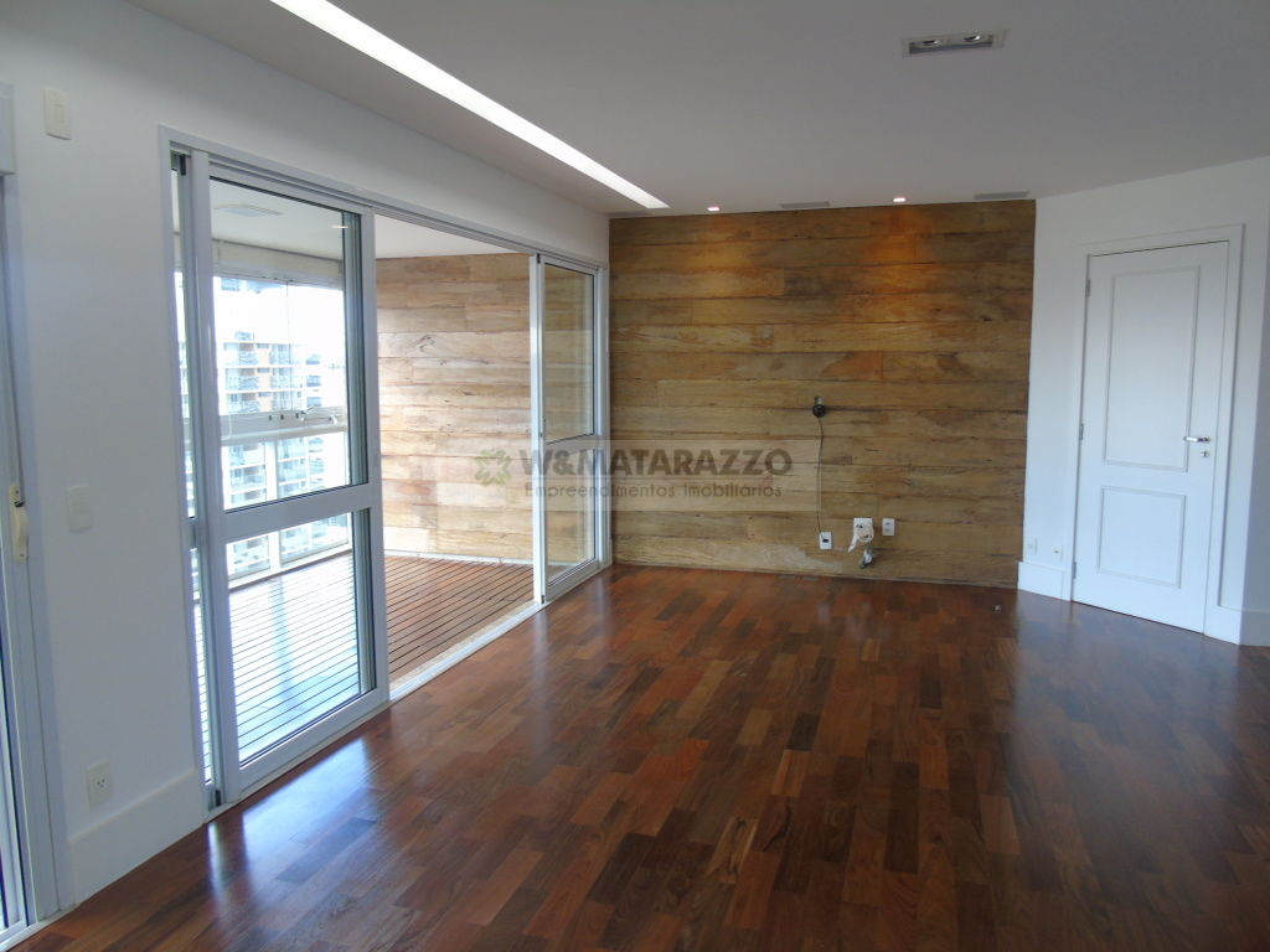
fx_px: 917
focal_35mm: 25
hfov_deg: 69.4
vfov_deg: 54.9
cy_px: 476
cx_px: 635
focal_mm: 4.4
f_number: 3.4
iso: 100
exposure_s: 1/30
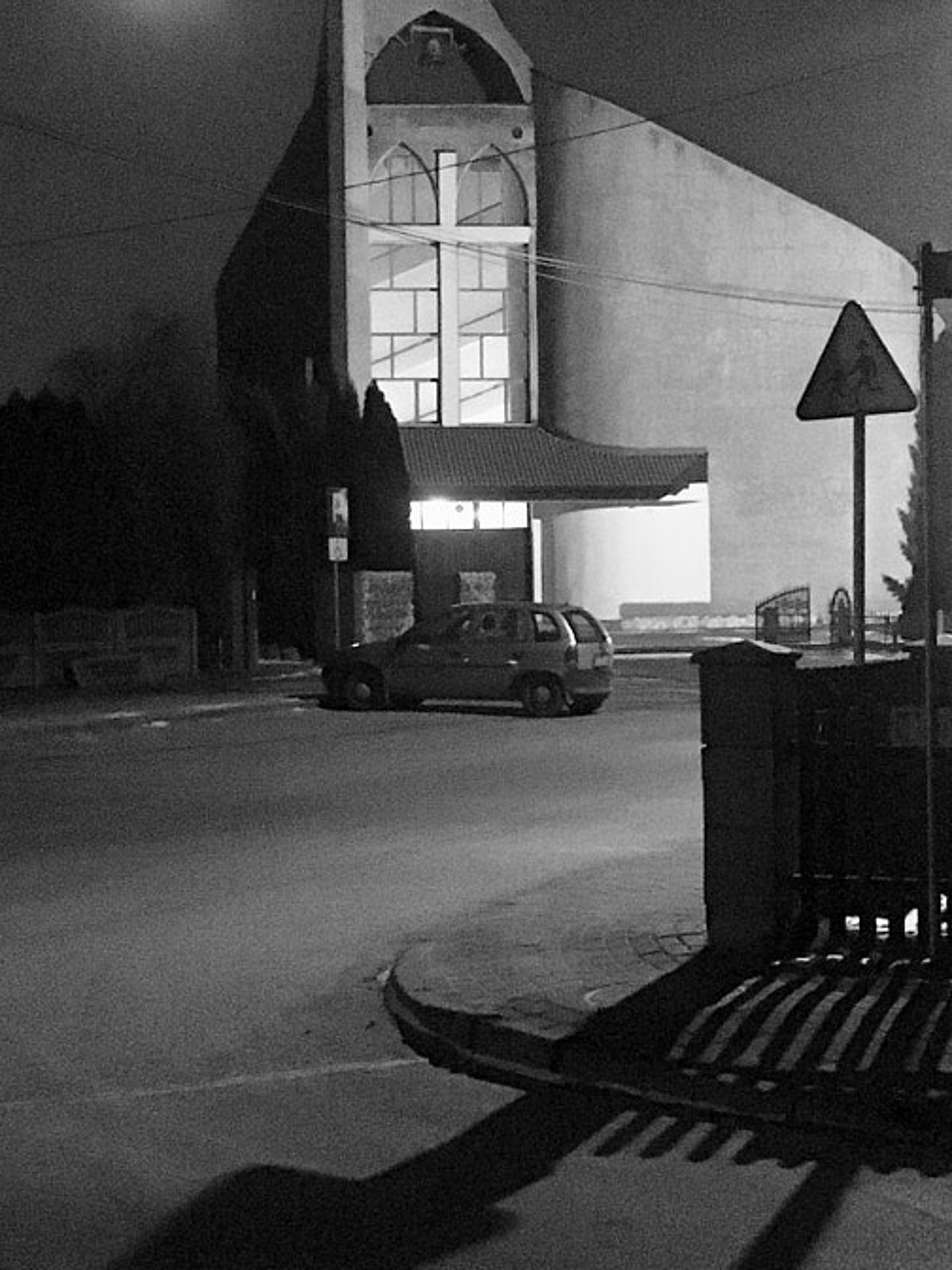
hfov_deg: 21.3
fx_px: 2530
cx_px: 502
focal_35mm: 69
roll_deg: +1.1
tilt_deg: -0.1
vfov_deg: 28.2
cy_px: 605
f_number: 2.2
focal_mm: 4.15
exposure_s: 1/17
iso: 2000
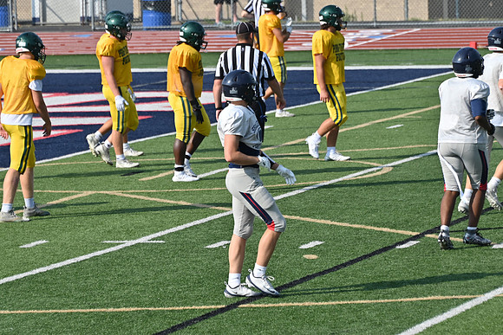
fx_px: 4192
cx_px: 252
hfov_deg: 6.9
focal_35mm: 300
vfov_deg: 4.6
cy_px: 168
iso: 125
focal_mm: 200
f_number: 5.6
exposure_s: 1/800
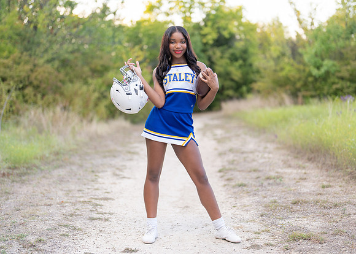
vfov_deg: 23.7
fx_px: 606
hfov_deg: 32.7
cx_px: 186
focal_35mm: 60
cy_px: 125
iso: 100
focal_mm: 50
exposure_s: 1/500
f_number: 1.2
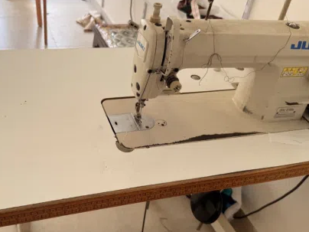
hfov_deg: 48.4
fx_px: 339
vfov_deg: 37.7
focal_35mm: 38
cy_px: 131
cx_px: 112
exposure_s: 1/144
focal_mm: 6.76
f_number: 1.78
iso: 50
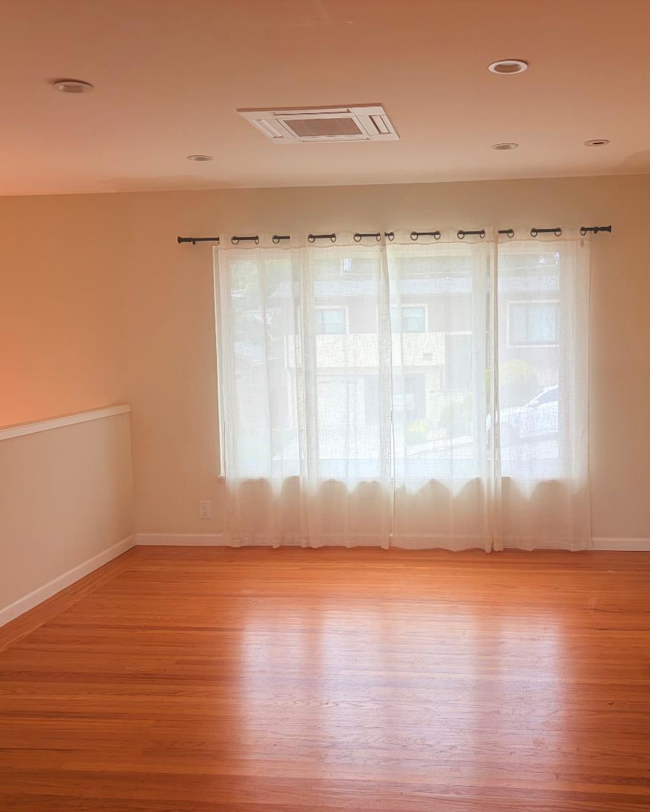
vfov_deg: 52.8
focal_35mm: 34
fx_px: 818
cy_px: 405
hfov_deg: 43.0
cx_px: 408
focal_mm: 5.96
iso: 40
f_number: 1.6
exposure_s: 1/249
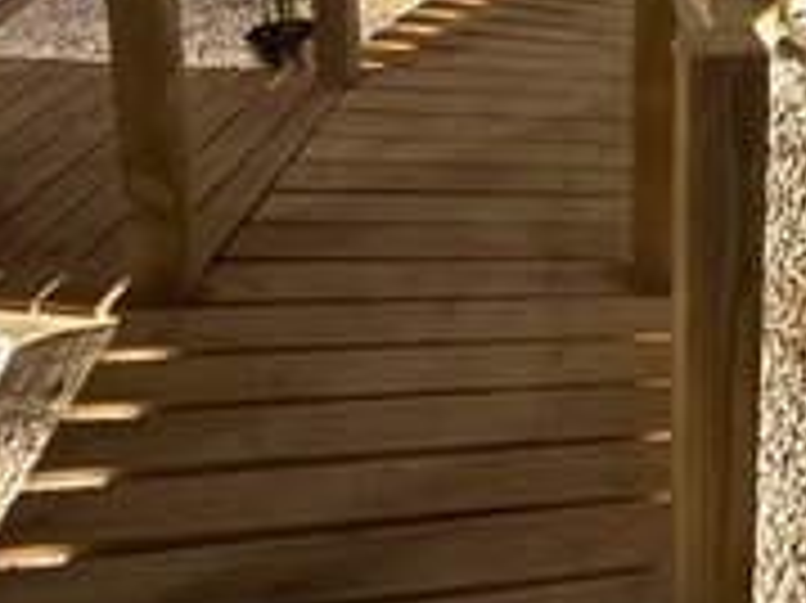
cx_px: 671
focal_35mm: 50
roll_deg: -1.0
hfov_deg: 36.6
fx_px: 1163
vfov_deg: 25.2
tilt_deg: -9.5
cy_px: -176
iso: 2000
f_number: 2.2
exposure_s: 1/8
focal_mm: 2.22
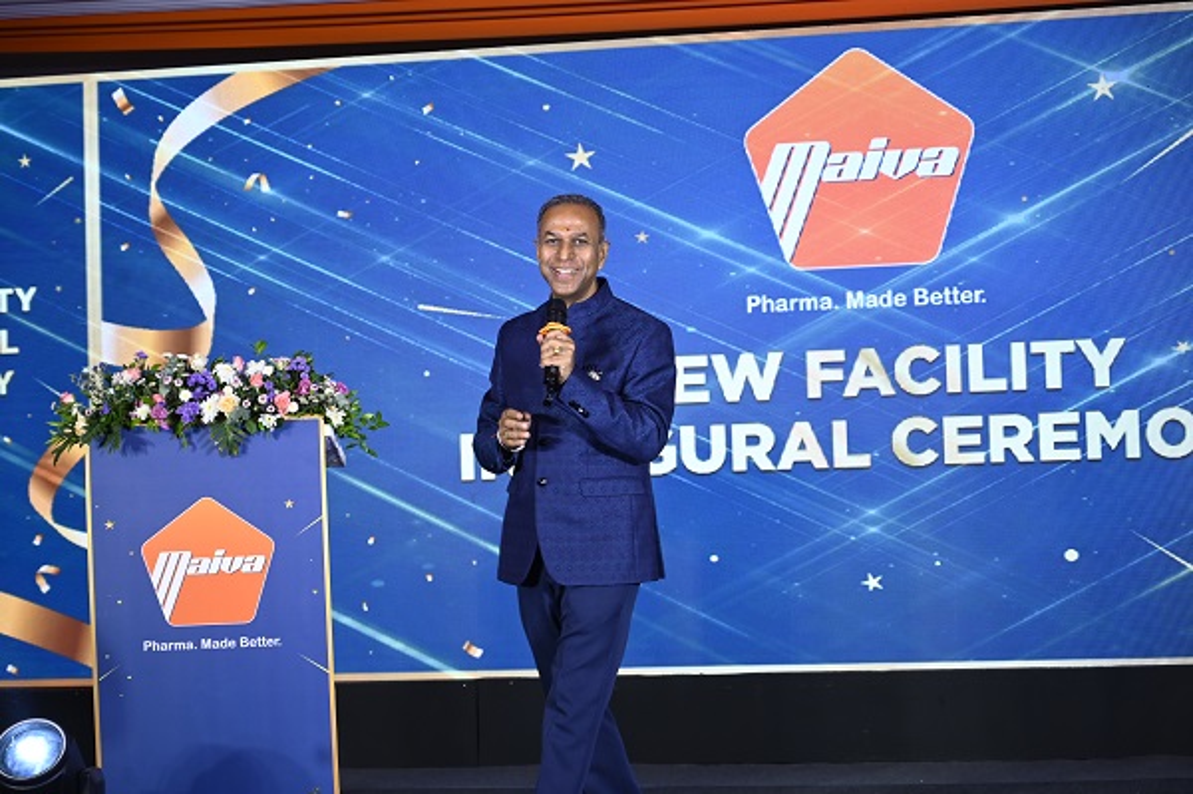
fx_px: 2318
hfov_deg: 28.9
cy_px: 397
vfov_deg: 19.4
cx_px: 596
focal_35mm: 70
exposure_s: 1/160
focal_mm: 70
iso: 1250
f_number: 4
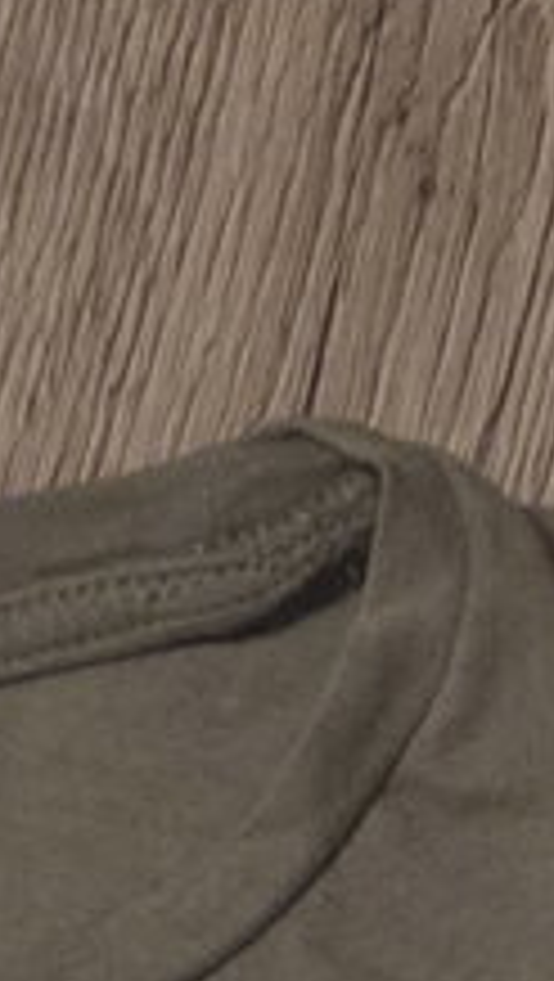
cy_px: 3044
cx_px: -212
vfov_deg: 9.0
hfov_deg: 6.3
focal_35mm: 190
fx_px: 4950
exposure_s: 1/100
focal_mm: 5.4
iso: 2000
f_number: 1.8
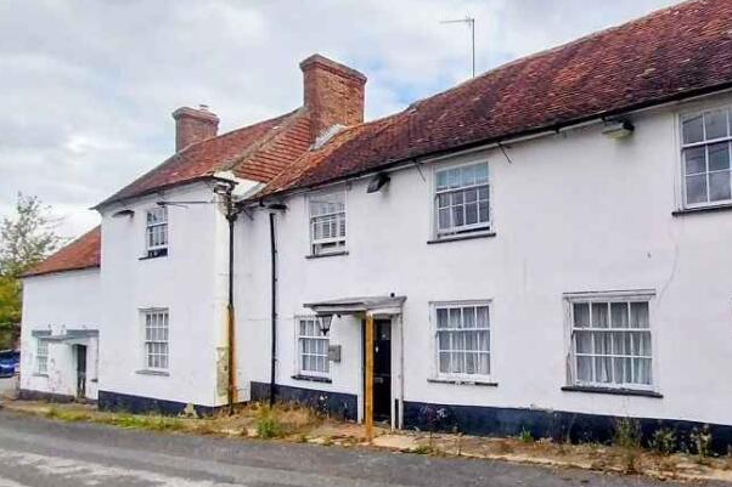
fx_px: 468
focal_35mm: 23
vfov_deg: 54.8
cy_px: 282
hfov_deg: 72.2
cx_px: 524
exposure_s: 1/1347
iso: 64
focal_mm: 1.13
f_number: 2.2
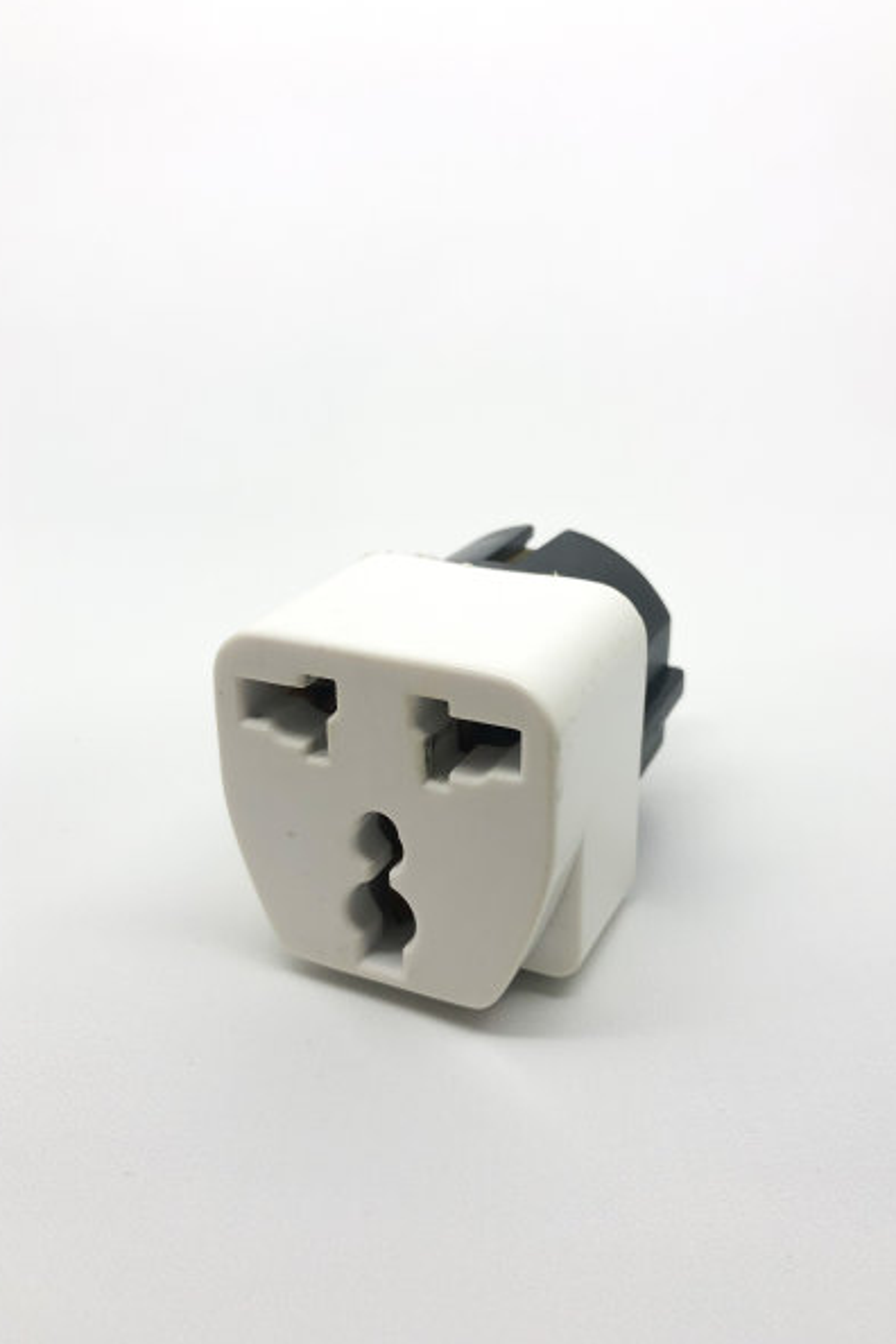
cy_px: 663
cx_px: 467
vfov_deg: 61.9
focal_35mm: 30
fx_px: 1120
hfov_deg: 43.6
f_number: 1.8
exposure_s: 1/100
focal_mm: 4
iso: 25
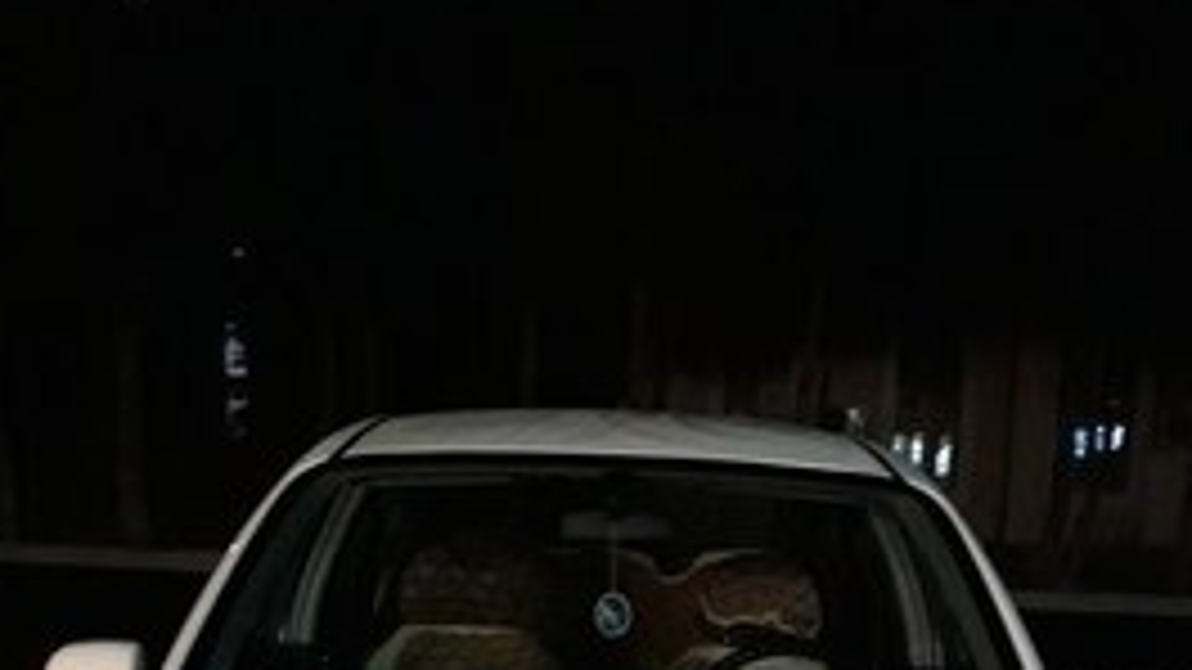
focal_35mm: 55
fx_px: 1738
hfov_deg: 37.8
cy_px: 1057
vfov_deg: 18.8
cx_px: 625
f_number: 1.7
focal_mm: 3.71
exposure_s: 1/20
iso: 500
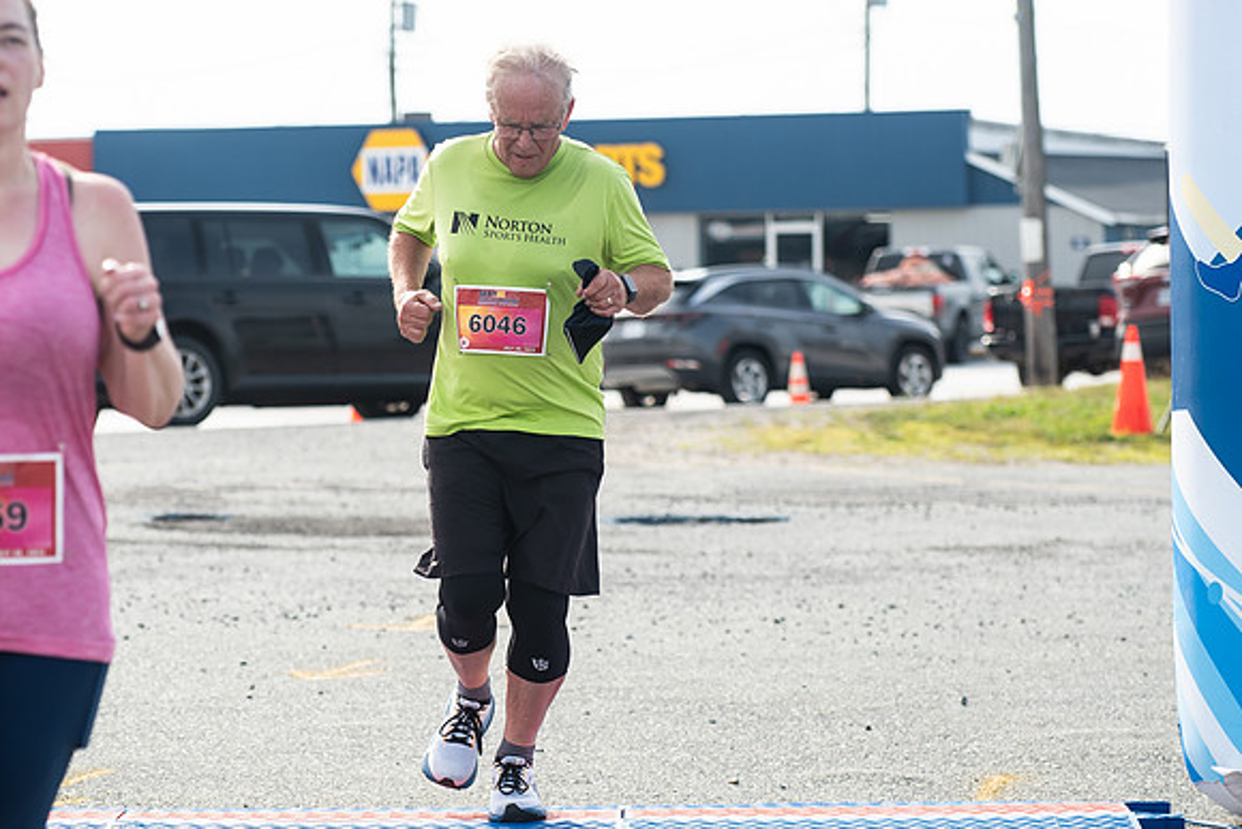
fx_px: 4892
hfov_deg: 14.4
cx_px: 412
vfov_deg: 9.7
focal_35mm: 142
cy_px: 280
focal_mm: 92
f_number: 4.5
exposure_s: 1/1250
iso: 250
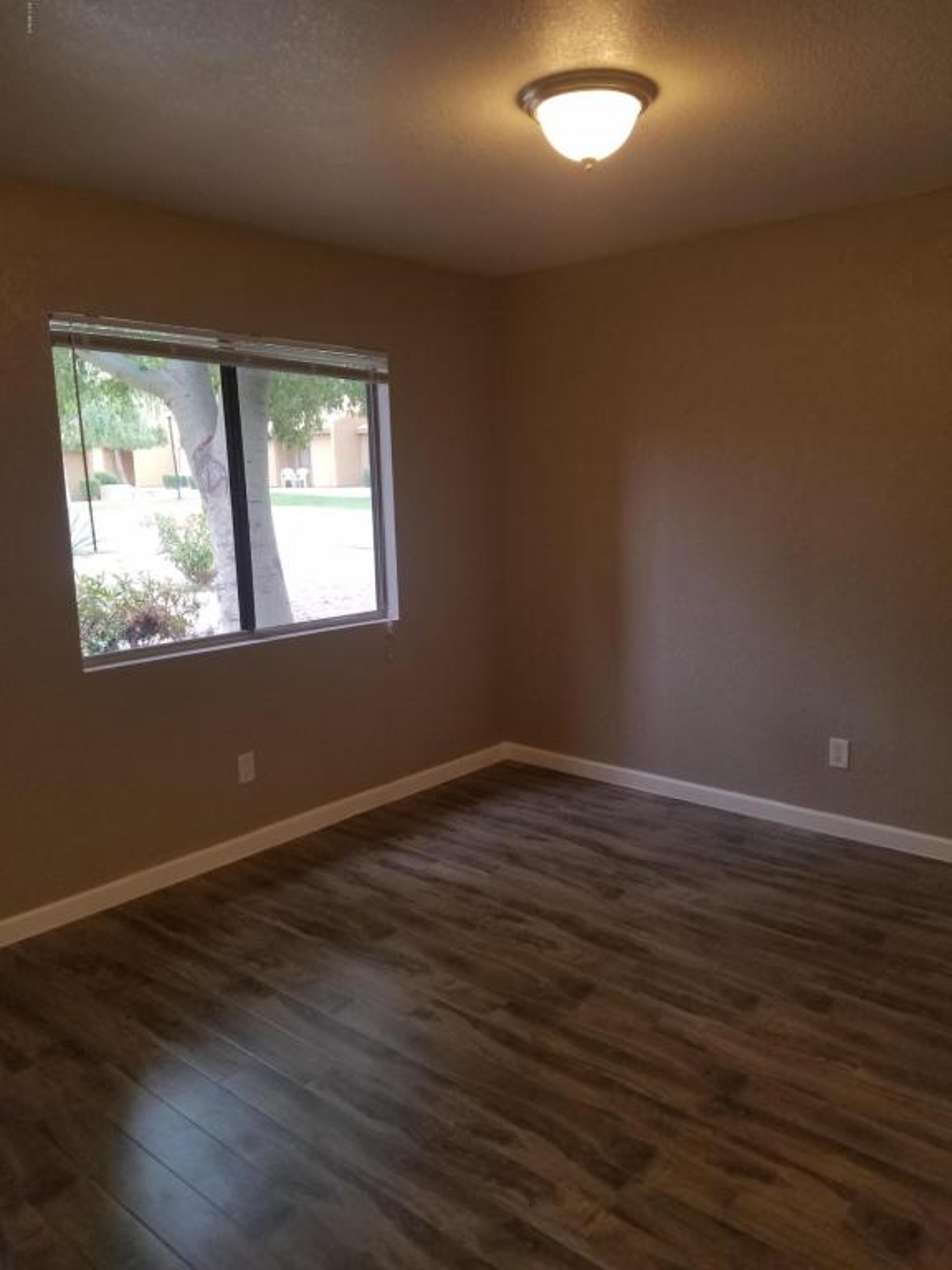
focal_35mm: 26
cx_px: 476
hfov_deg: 53.1
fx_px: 953
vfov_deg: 67.3
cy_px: 635
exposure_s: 1/60
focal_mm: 4.2
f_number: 1.7
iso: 64
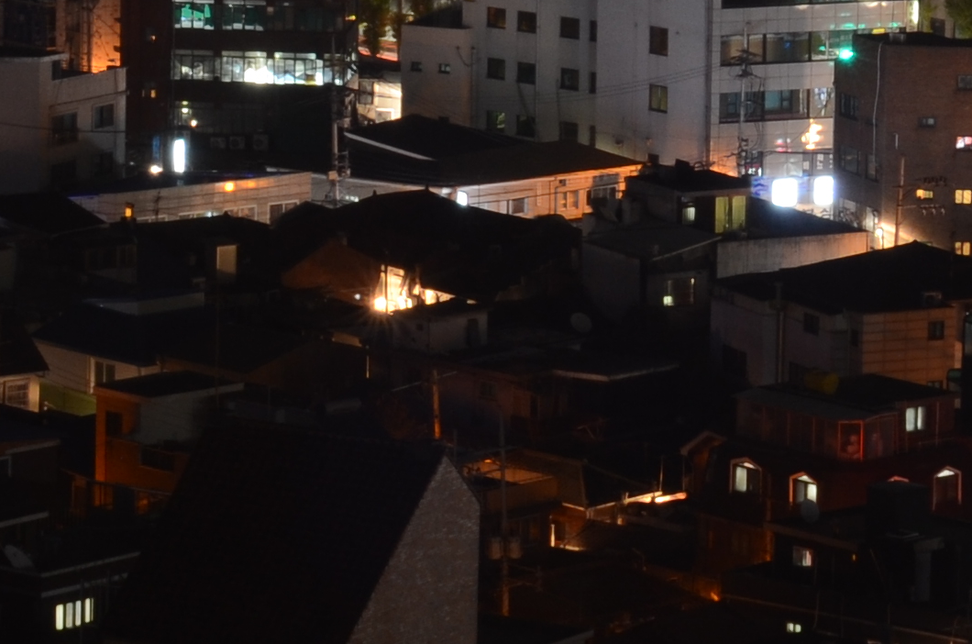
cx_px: 474
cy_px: -327
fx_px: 7517
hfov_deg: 7.4
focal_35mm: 279
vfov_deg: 4.9
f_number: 11
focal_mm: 40
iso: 200
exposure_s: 20
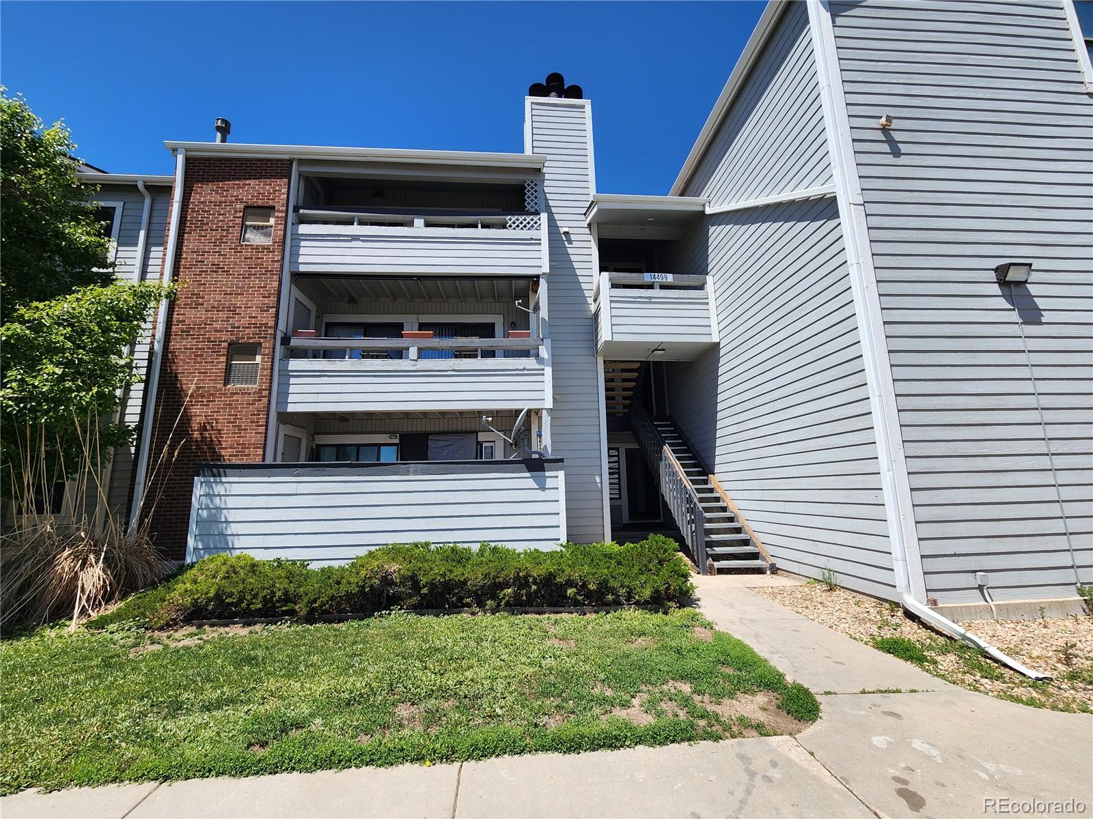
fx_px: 410
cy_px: 410
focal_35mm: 13
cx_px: 546
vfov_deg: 89.9
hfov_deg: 106.2
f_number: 2.2
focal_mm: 2.2
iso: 50
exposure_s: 1/1521
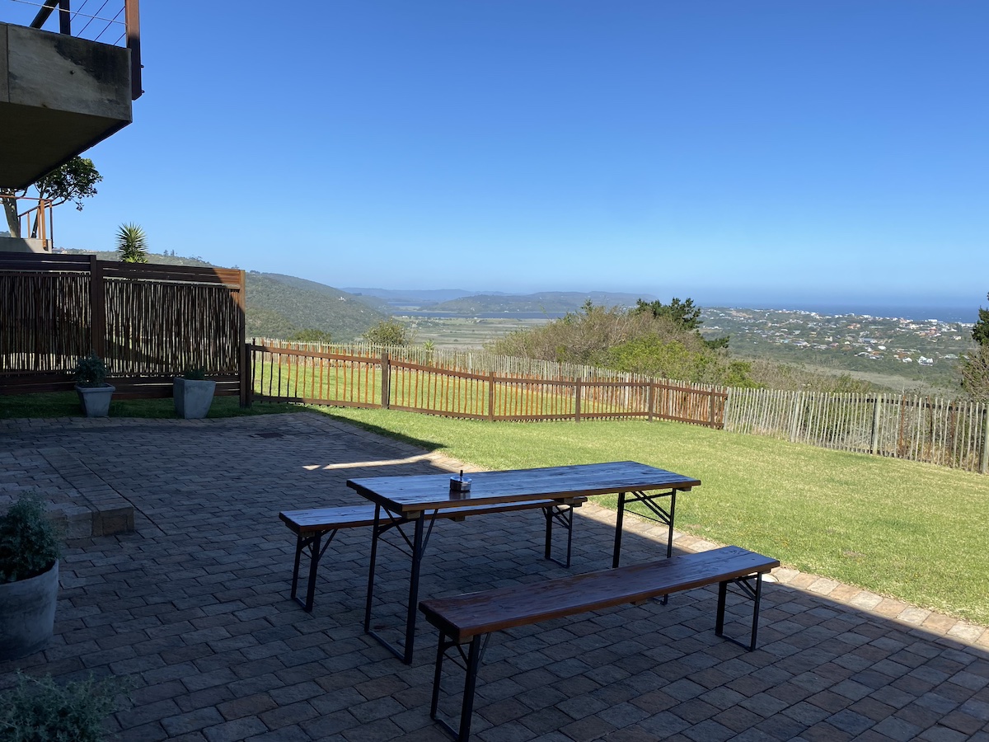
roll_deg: -1.6
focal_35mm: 26
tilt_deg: -5.5
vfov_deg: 53.1
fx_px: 743
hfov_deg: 67.3
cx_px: 494
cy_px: 371
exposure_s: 1/2688
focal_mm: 4.25
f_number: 1.8
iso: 32
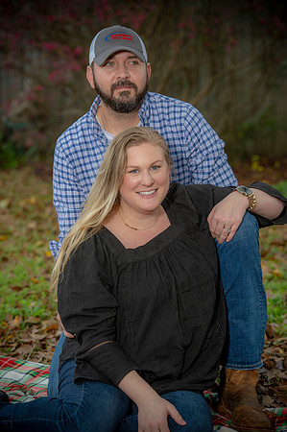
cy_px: 216
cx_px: 144
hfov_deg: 10.1
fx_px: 1618
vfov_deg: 15.2
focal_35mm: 135
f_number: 5
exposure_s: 1/200
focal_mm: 135
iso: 160
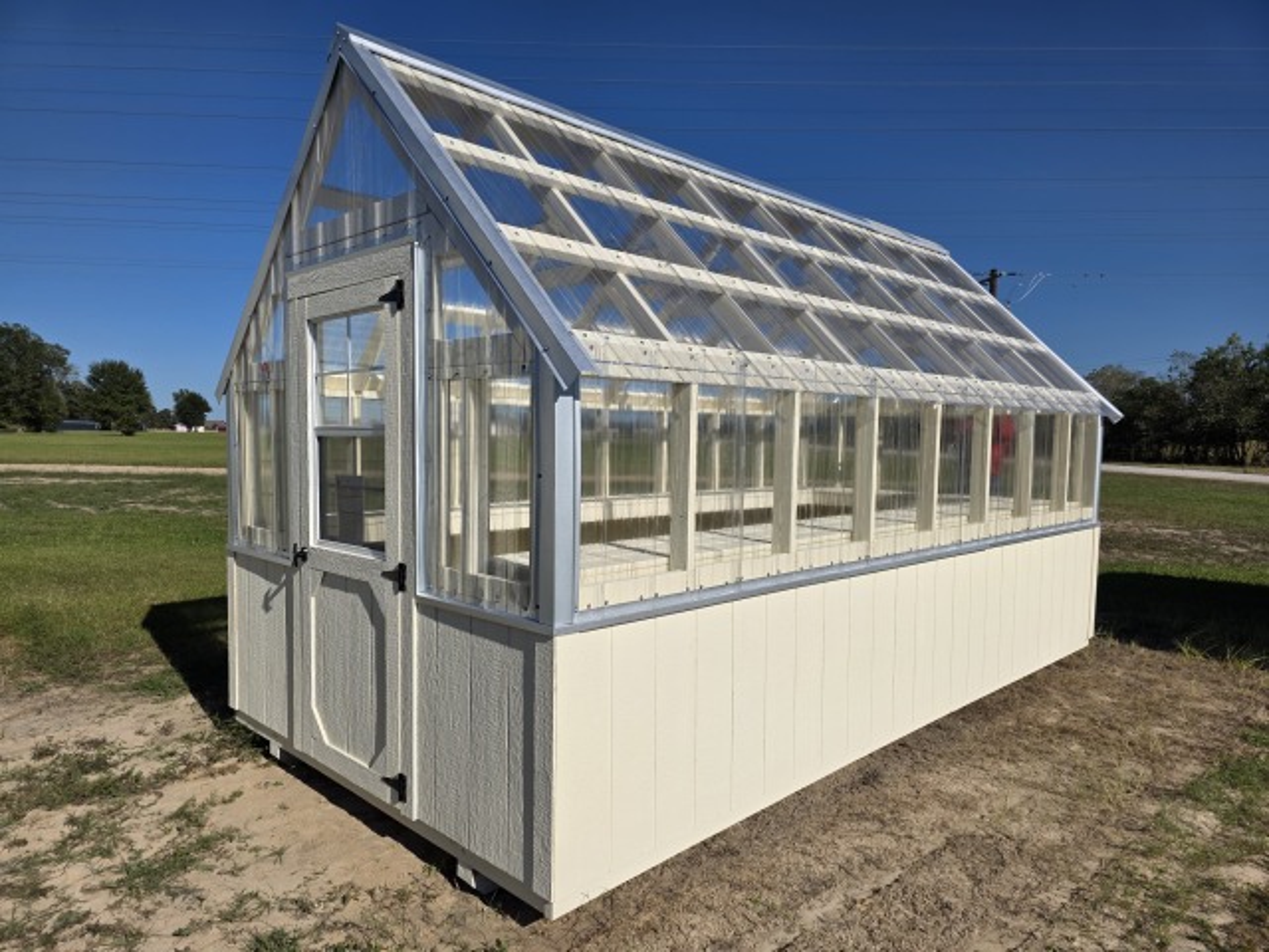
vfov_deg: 58.9
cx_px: 634
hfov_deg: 73.9
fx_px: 843
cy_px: 476
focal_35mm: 23
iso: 40
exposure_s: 1/7944
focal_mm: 6.3
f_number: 1.7
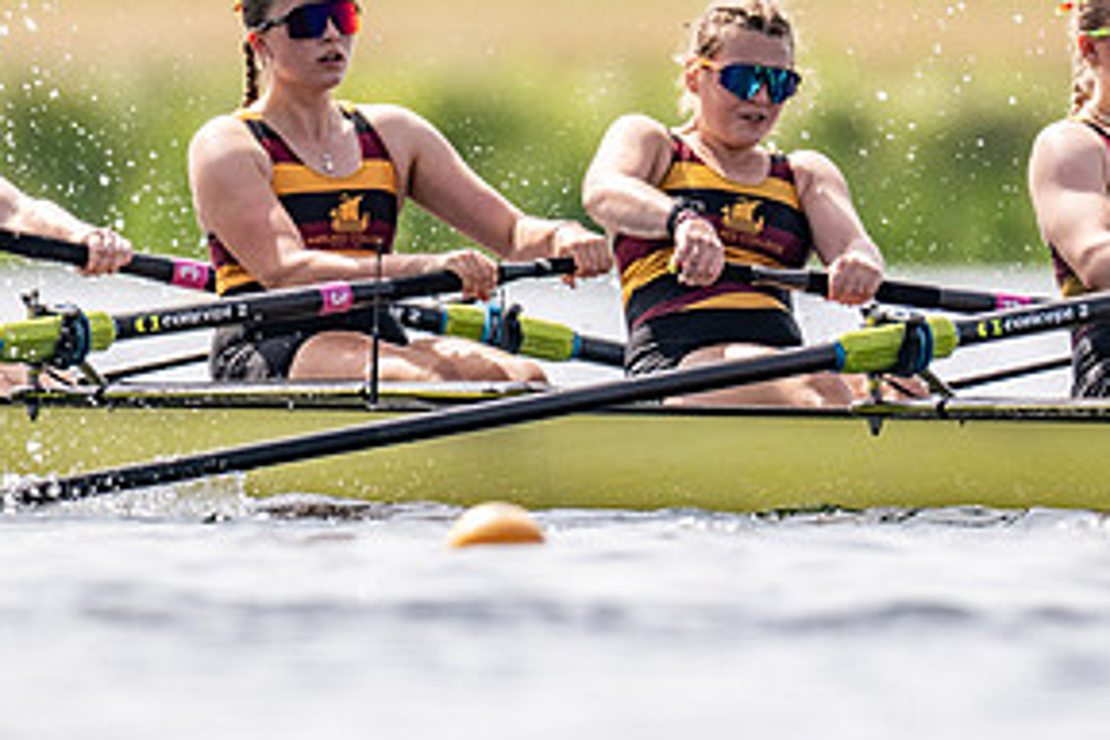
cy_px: 212
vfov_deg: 0.8
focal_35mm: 1810
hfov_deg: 1.1
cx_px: 917
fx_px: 55804
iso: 160
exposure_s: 1/2500
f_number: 4
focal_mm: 600
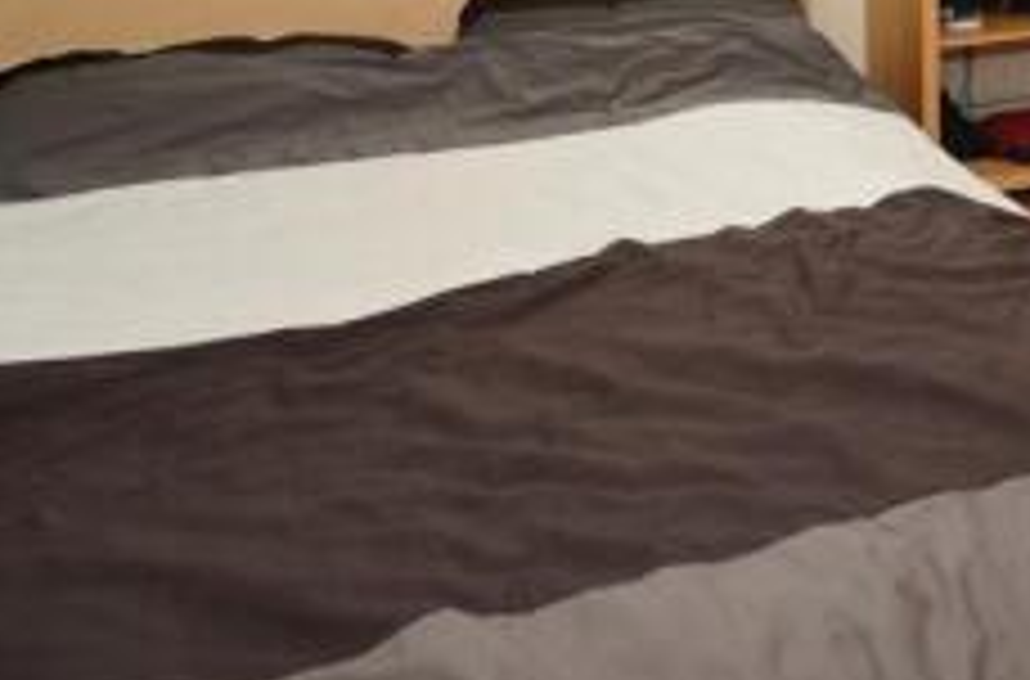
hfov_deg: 39.9
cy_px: -257
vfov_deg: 25.5
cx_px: 1039
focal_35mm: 43
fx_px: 1226
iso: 200
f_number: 5.6
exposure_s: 1/125
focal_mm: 10
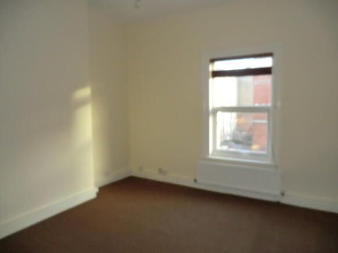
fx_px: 234
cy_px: 126
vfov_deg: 56.8
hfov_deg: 71.6
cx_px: 169
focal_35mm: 24
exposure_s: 1/60
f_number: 3.2
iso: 250
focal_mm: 4.3
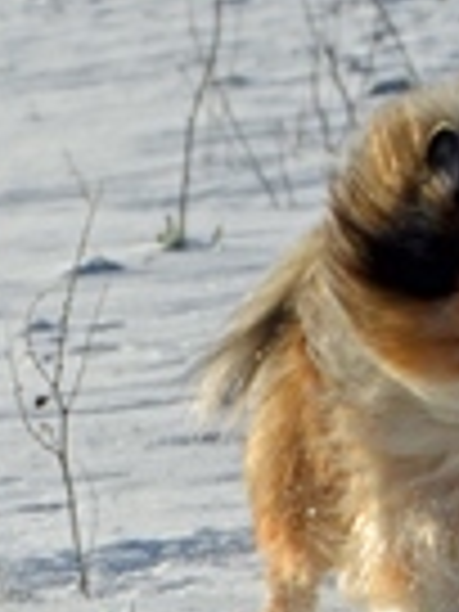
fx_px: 10206
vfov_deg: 3.4
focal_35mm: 577
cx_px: -63
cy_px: 320
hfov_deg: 2.6
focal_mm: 85
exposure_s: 1/2000
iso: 250
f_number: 8
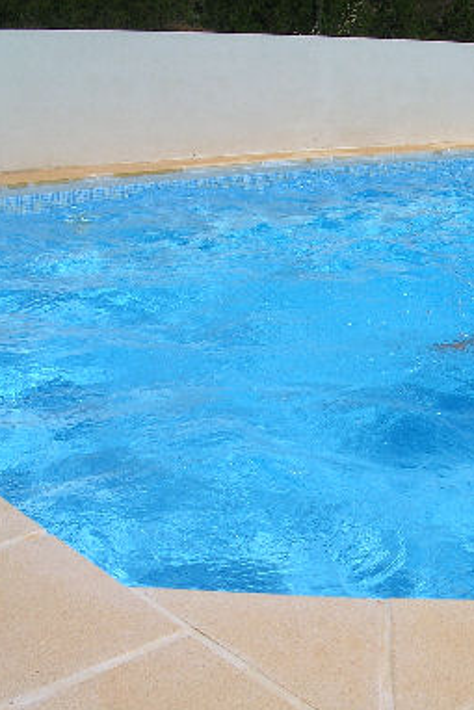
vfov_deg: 37.5
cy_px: 355
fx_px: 1046
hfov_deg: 24.7
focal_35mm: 53
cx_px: 441
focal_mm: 5.8
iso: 50
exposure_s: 1/770
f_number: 5.6
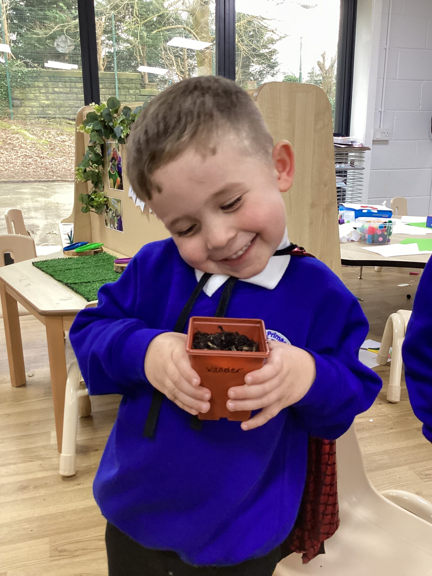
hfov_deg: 45.4
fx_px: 516
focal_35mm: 31
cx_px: 216
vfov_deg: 58.4
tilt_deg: -16.8
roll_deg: +0.5
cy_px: 288
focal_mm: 3.3
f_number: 2.4
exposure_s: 1/50
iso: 250
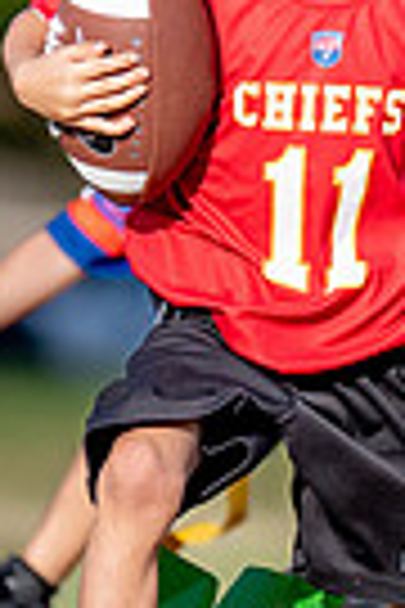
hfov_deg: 0.9
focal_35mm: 1532
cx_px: 534
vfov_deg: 1.3
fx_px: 25850
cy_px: 312
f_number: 2.8
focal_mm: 200
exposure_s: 1/5000
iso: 250
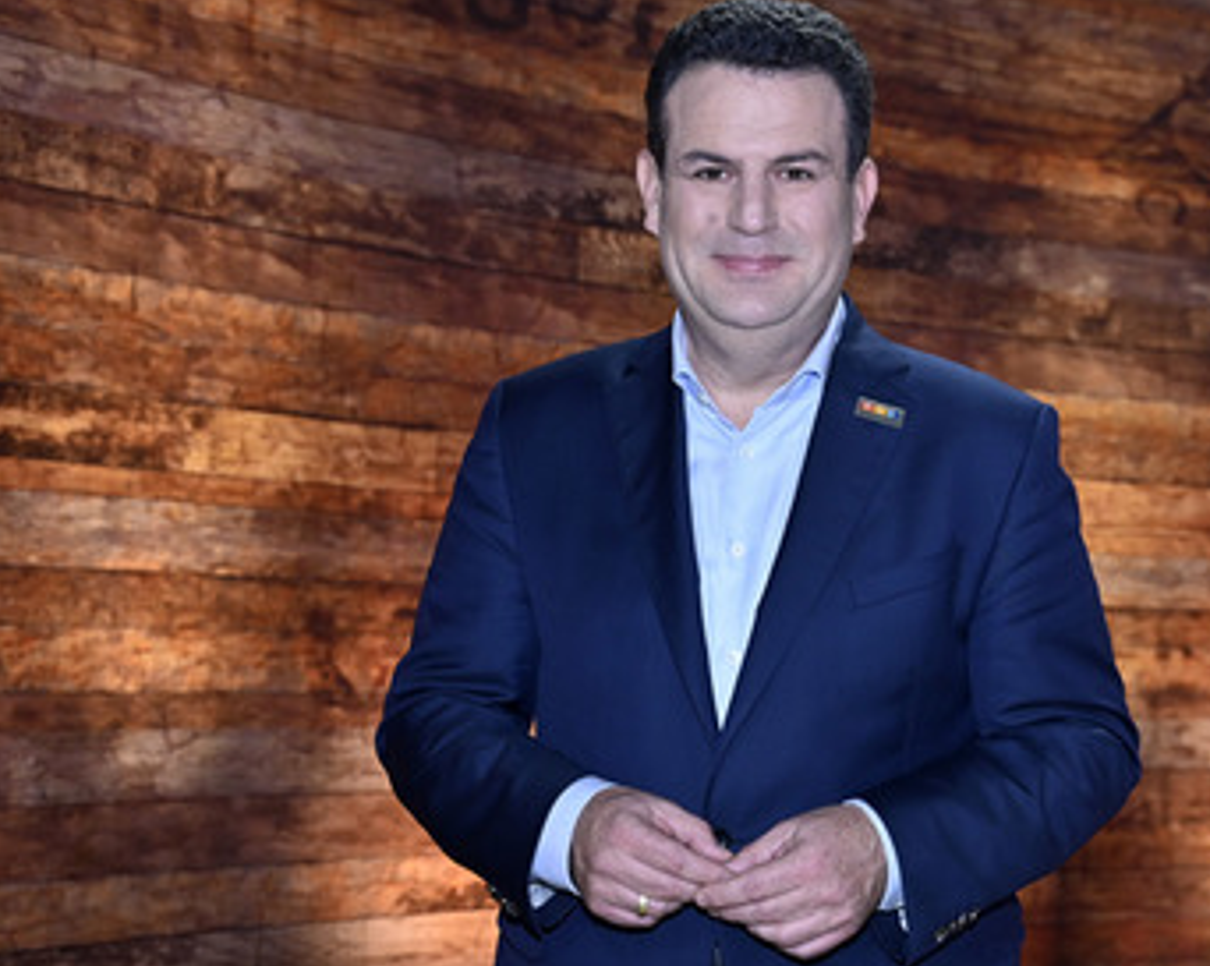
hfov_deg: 35.9
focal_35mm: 52
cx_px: 731
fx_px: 1861
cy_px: 488
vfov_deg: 29.1
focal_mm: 42
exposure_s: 1/200
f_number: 4
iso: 800
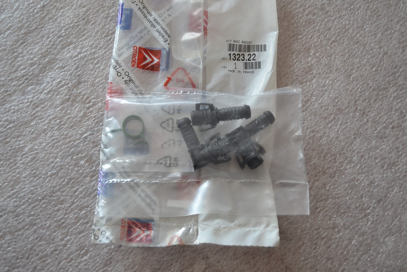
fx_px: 475
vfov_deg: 31.9
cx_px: 204
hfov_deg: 46.4
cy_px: 136
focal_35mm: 42
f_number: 4.5
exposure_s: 1/80
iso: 400
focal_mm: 28
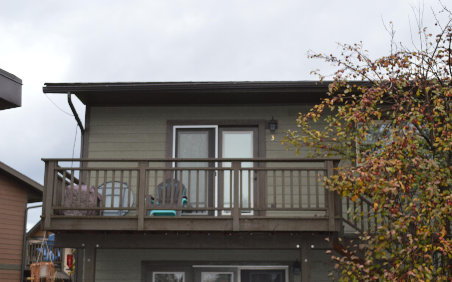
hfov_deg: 38.9
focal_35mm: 52
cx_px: 226
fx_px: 641
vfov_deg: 24.9
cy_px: 149
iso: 400
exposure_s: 1/125
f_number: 5
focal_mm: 34
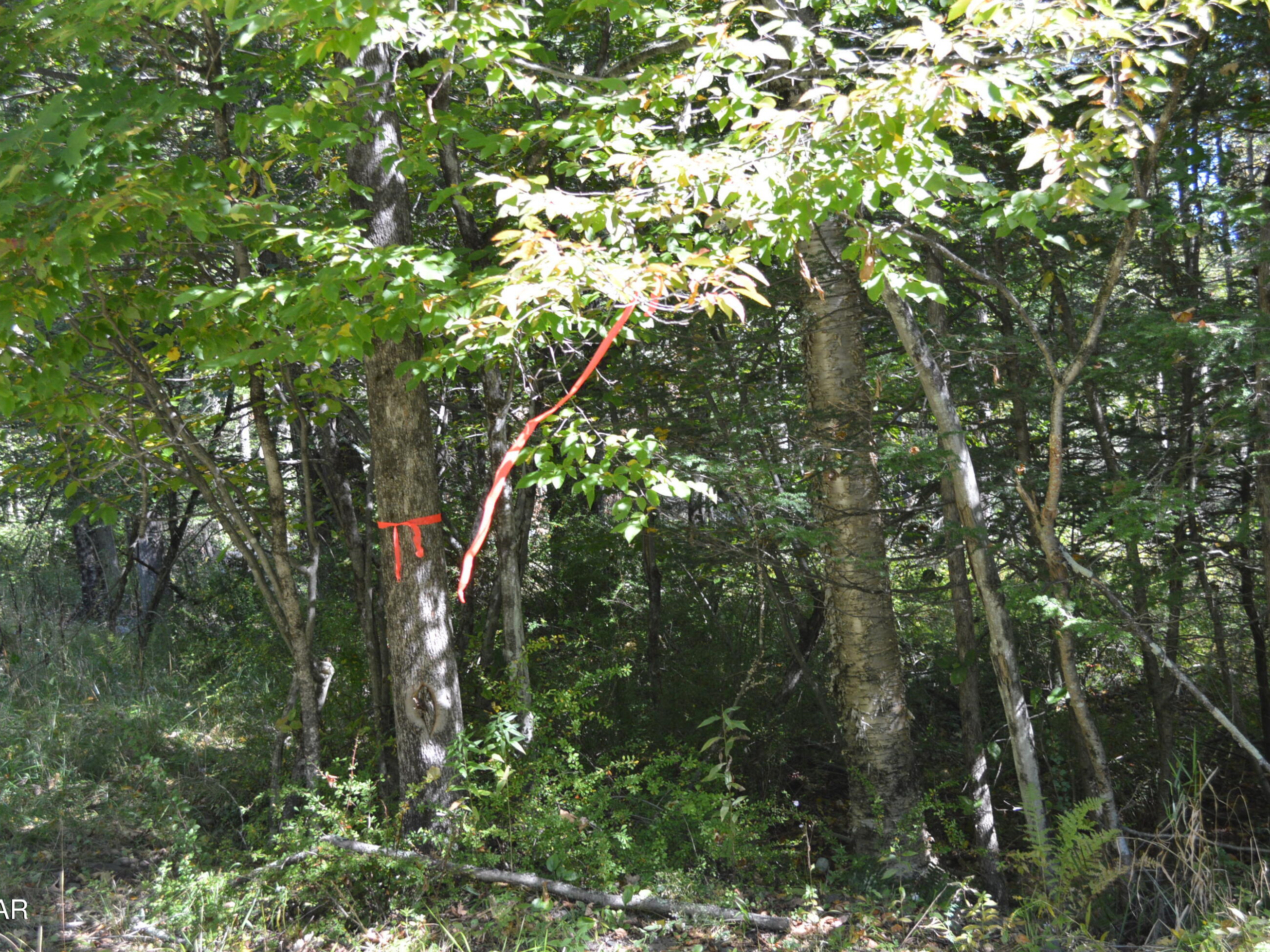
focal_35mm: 53
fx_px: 1944
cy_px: 468
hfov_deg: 36.2
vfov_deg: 27.5
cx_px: 591
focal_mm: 32
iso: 360
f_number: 5.6
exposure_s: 1/125
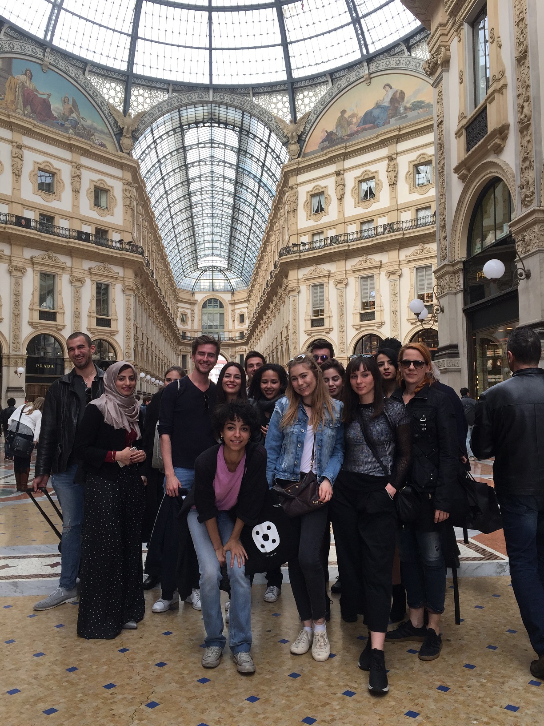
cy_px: 363
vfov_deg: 61.7
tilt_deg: +6.3
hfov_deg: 48.2
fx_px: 608
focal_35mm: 29
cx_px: 272
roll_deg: +0.5
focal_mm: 4.15
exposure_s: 1/201
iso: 32
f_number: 2.2
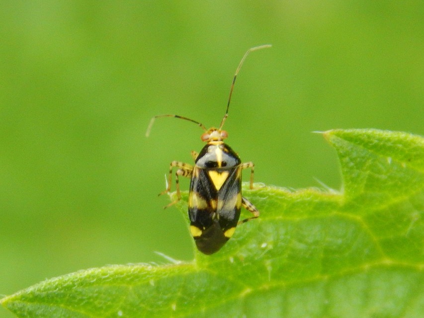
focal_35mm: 160
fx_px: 1960
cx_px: 212
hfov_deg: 12.3
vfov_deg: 9.3
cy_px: 159
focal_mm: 28.7
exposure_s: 1/250
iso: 280
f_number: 5.1
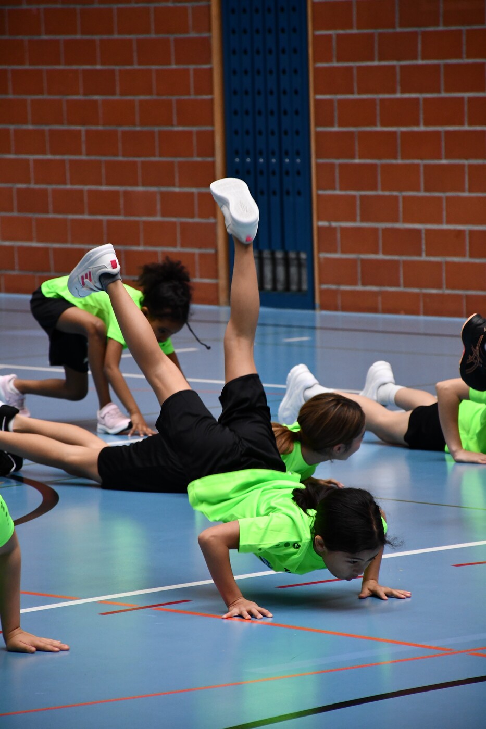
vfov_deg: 9.8
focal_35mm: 210
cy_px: 364
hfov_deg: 6.5
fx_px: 4253
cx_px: 243
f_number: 5.6
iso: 1800
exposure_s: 1/250
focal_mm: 140
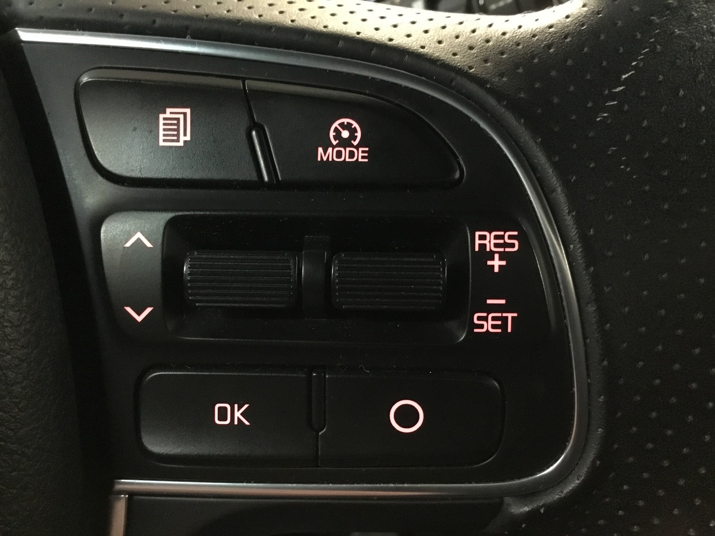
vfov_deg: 45.4
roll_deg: +0.1
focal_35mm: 31
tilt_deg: -27.4
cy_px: 268
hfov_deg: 58.4
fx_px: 640
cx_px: 358
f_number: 2.4
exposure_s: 1/17
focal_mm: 3.3
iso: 800
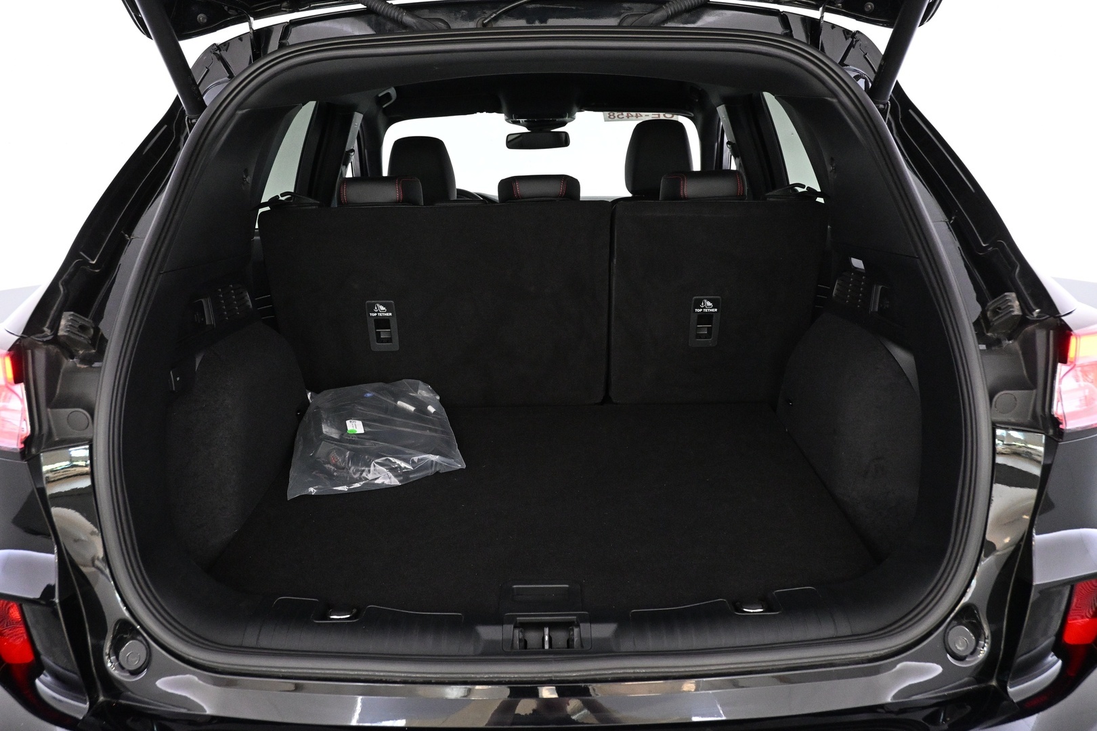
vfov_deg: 44.6
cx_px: 548
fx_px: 891
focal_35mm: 29
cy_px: 366
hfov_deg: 63.2
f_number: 5.6
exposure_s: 1/30
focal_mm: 19.5
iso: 3600
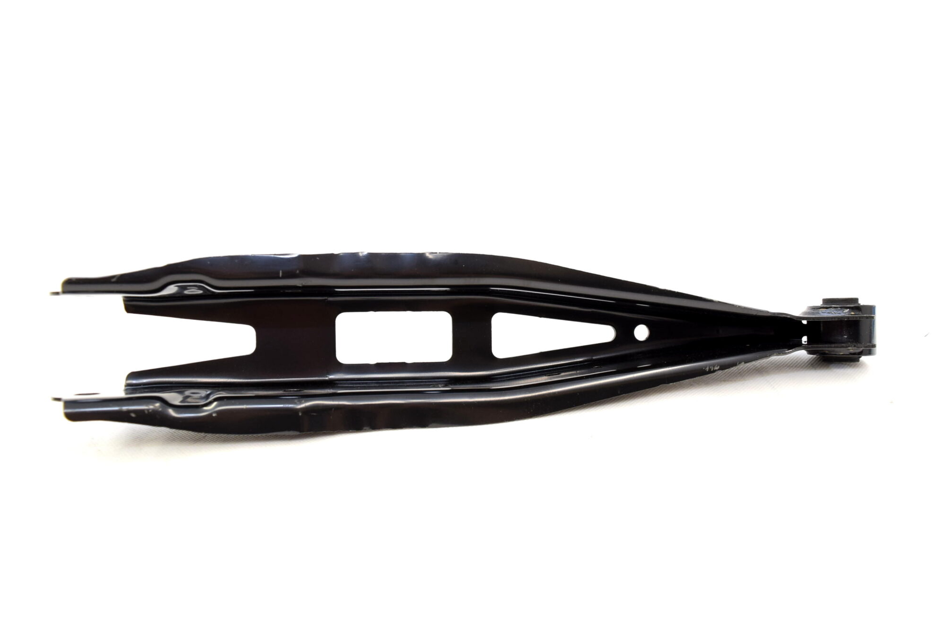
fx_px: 731
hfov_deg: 65.4
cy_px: 317
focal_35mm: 28
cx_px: 470
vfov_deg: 46.5
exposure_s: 1/100
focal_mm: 18
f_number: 5
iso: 400
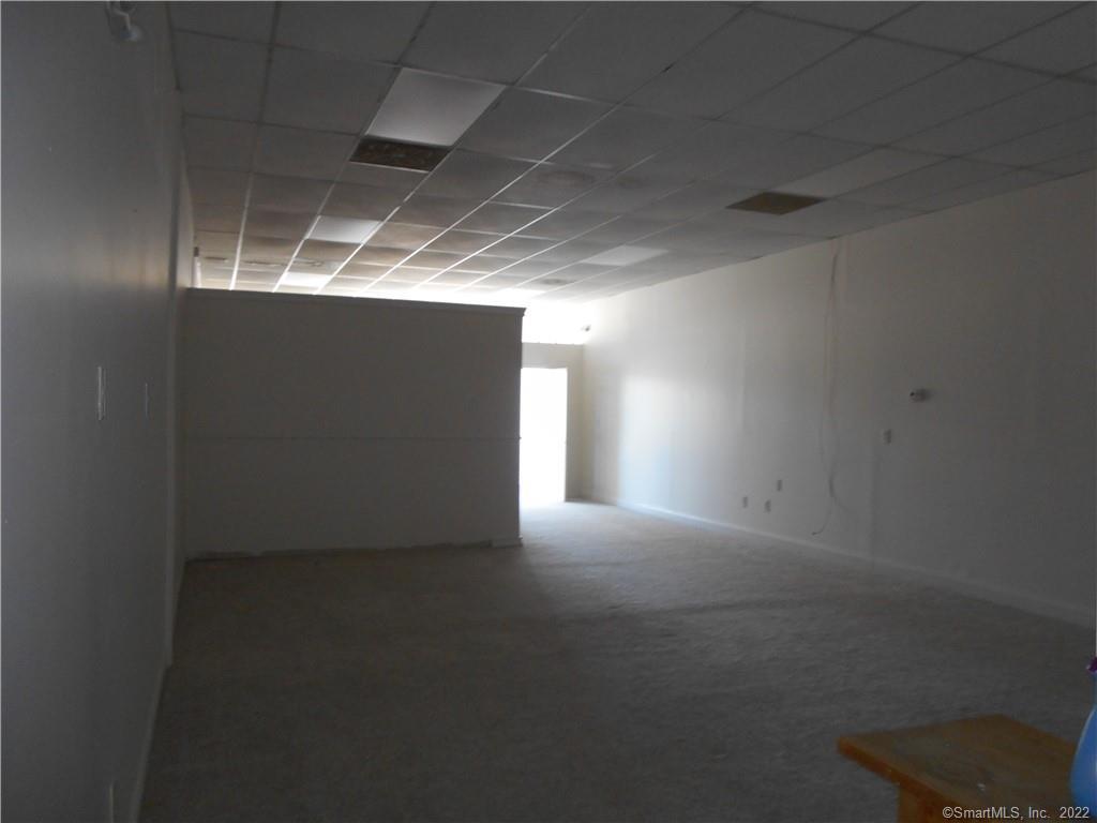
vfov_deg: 53.1
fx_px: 824
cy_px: 412
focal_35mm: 26
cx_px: 548
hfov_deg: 67.3
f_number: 3.2
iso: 220
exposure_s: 1/30
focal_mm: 4.6
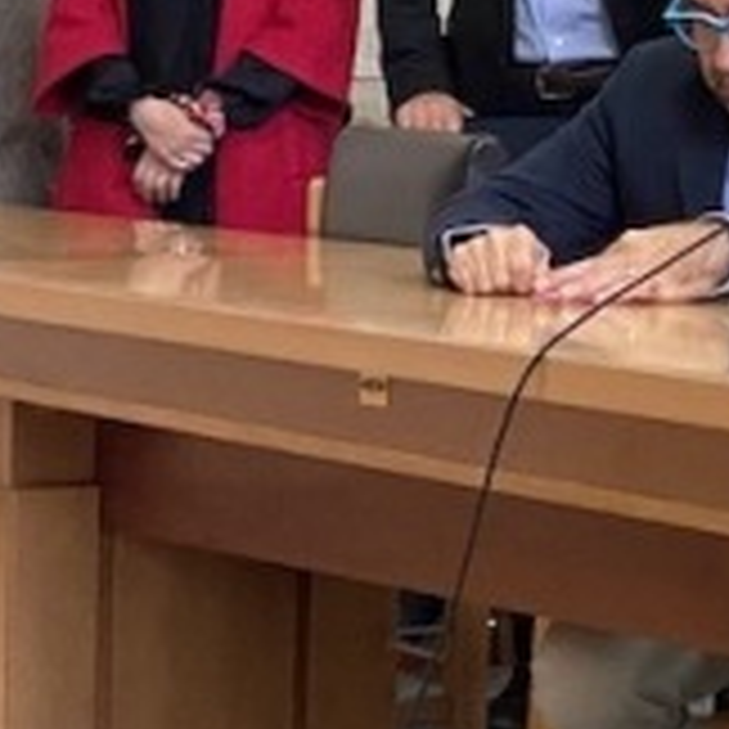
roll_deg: -0.5
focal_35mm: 227
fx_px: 5409
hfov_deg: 7.6
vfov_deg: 7.7
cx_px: 1112
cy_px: -45
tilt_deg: -0.4
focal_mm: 6
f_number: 2
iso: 250
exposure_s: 1/50
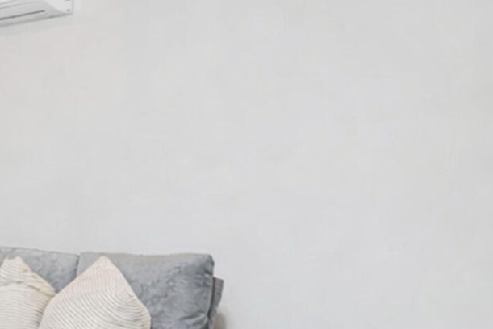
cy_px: 175
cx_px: -215
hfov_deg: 24.5
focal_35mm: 67
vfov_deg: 20.3
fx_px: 918
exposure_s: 1/25
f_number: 4
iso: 64
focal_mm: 16
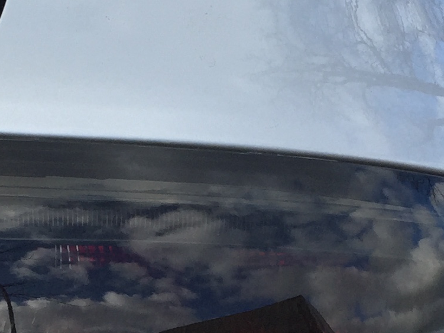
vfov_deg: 11.5
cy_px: 402
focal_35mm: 126
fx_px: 1616
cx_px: -7
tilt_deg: -10.8
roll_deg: +1.4
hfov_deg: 15.3
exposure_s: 1/608
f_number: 2.2
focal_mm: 4.15
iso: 32
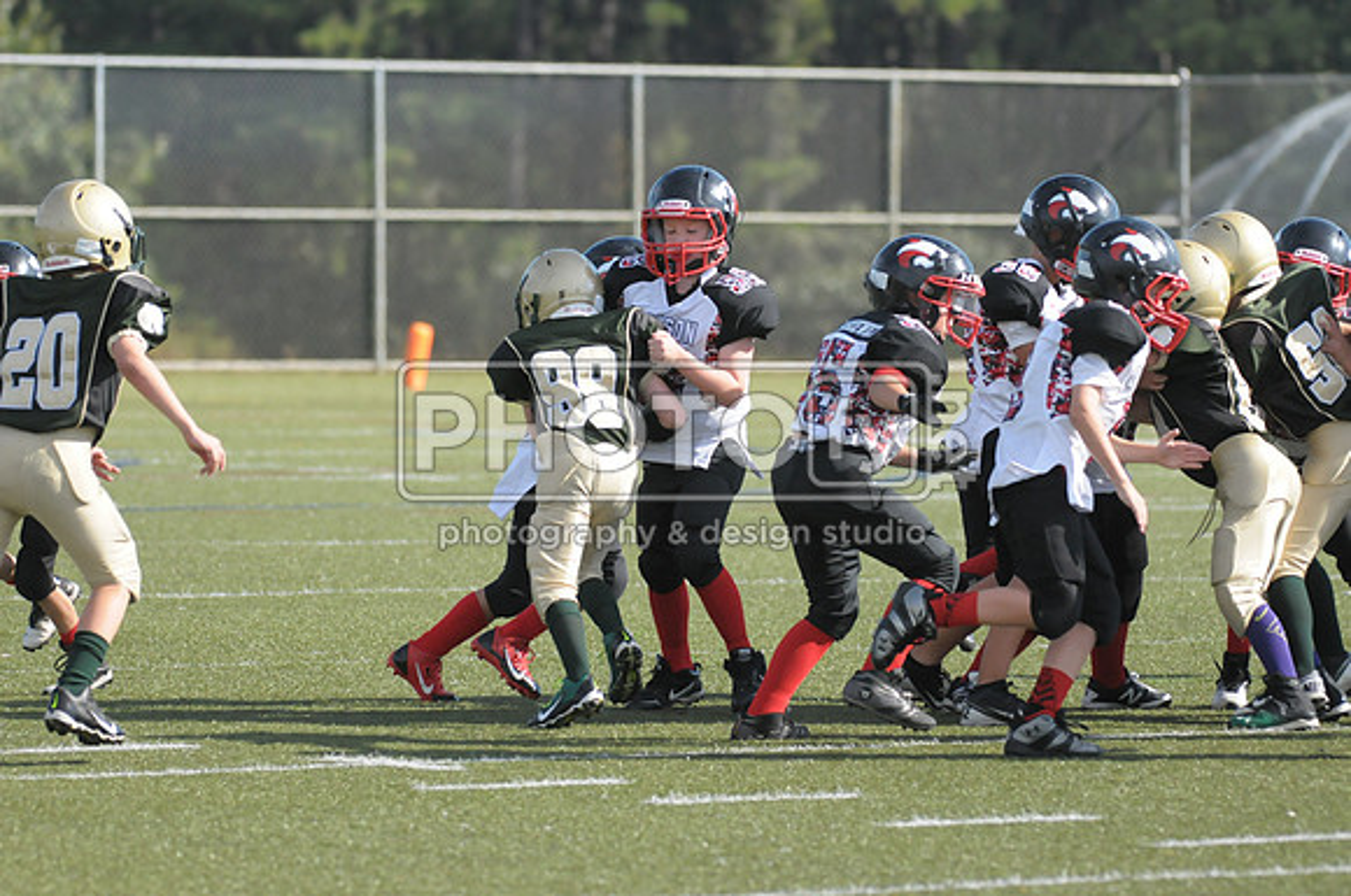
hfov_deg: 6.9
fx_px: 11243
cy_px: 448
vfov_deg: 4.6
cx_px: 676
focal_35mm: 300
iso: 1600
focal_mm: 200
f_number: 4
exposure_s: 1/6400
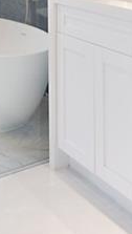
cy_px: -65
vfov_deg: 25.5
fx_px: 446
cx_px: 85
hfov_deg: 16.8
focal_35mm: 72
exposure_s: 1/2.5
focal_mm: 10
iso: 160
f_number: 4
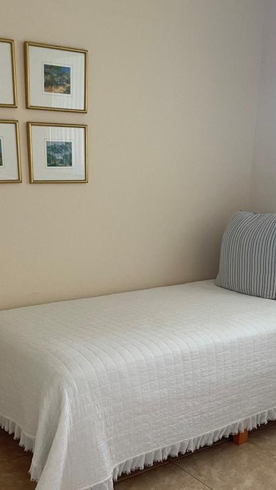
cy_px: 347
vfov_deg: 46.2
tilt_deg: -19.6
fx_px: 559
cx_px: 128
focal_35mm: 43
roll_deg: -2.9
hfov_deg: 27.7
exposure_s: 1/60
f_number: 1.6
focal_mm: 4.2
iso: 125
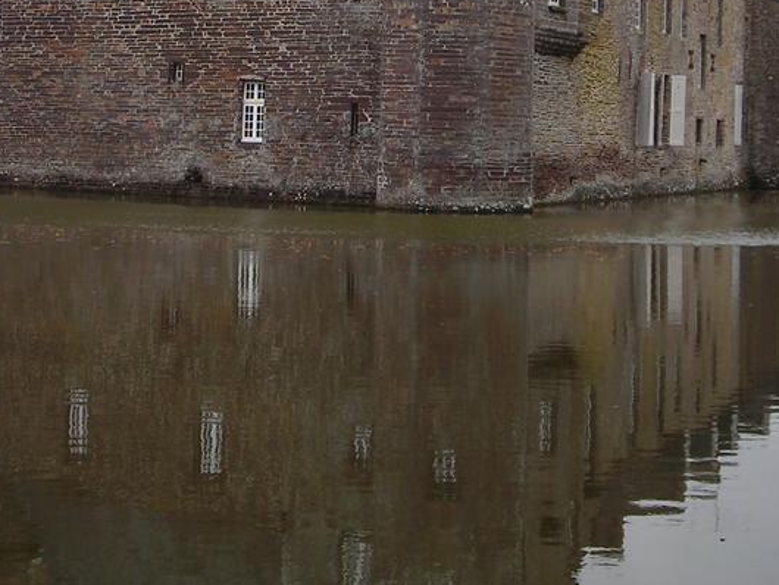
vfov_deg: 16.6
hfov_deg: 22.7
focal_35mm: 86
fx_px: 1936
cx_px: 397
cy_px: -65
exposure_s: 1/107
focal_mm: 6.3
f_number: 3.2
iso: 50
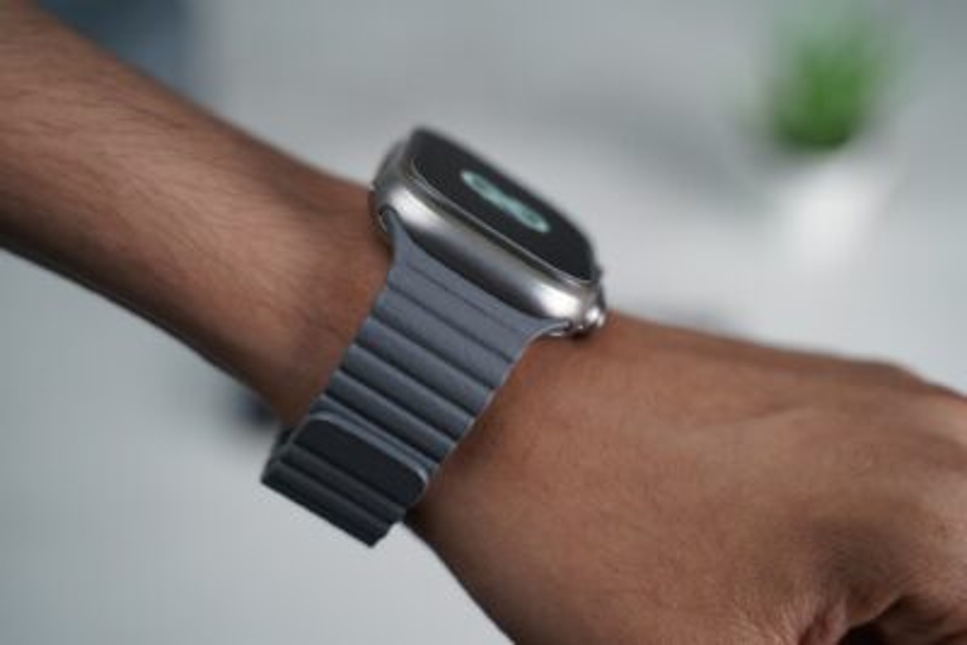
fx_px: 1397
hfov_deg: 38.2
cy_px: 322
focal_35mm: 52
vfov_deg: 26.0
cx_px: 484
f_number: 3.5
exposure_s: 1/90
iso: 1250
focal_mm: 52
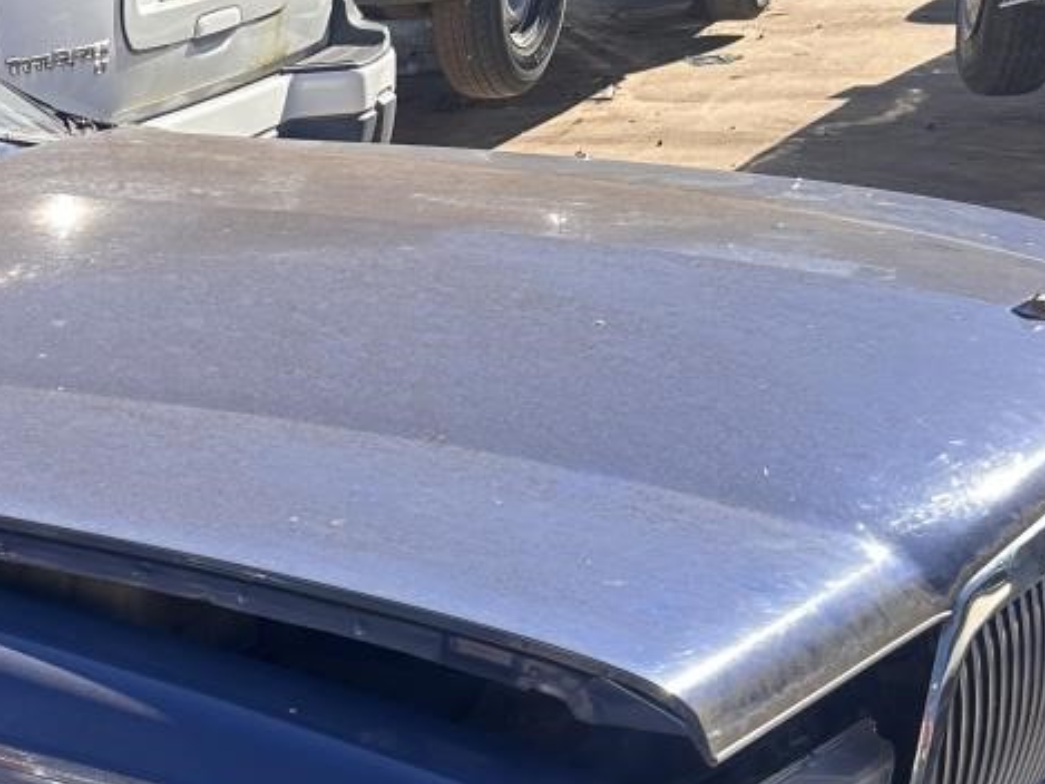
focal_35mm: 71
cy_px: 875
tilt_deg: -28.9
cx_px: -49
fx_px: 2144
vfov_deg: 19.8
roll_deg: +5.0
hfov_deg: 25.7
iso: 50
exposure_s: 1/1511
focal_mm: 5.7
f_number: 1.5
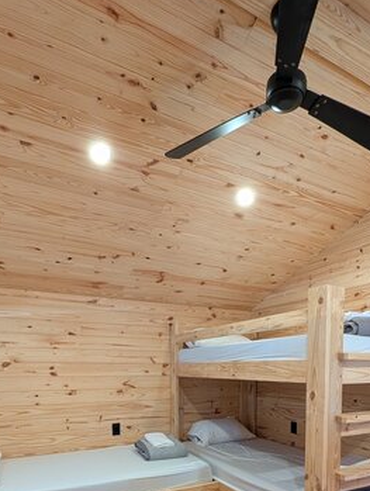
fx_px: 313
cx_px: 197
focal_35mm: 22
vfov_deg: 69.5
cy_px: 387
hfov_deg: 61.2
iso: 131
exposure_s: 1/25.9
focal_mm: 2.02
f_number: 1.7
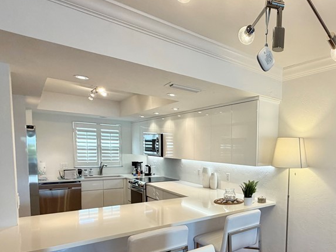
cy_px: 170
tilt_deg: -5.3
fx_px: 243
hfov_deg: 64.1
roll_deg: -1.3
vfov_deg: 53.7
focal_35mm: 25
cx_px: 263
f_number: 2.2
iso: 160
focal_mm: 2.22
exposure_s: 1/120
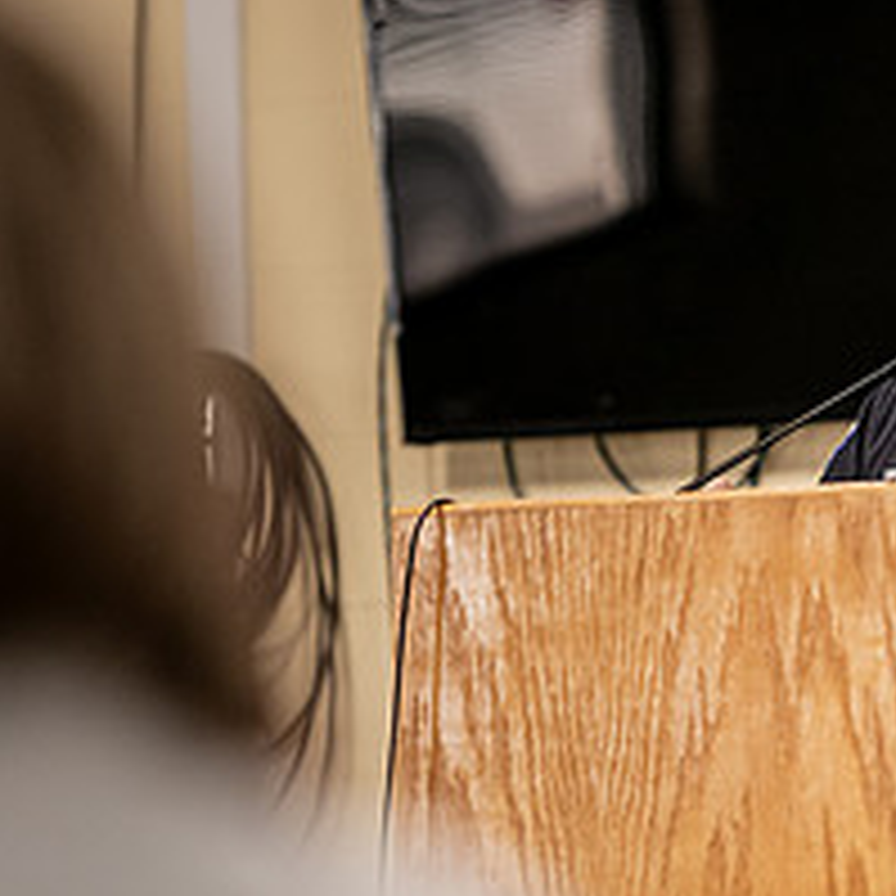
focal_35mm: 372
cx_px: 1031
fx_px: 10894
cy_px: 385
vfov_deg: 4.7
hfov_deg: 4.7
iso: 2000
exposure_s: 1/200
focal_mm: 150
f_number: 2.8
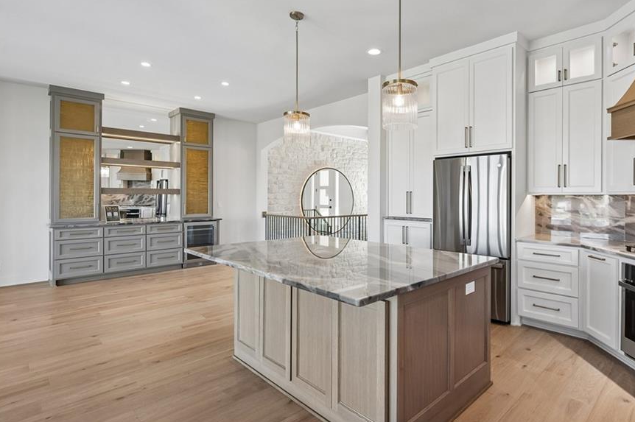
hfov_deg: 86.2
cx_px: 371
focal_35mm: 19
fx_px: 335
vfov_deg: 64.4
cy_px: 198
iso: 640
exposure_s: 1/80
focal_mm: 16
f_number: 6.3
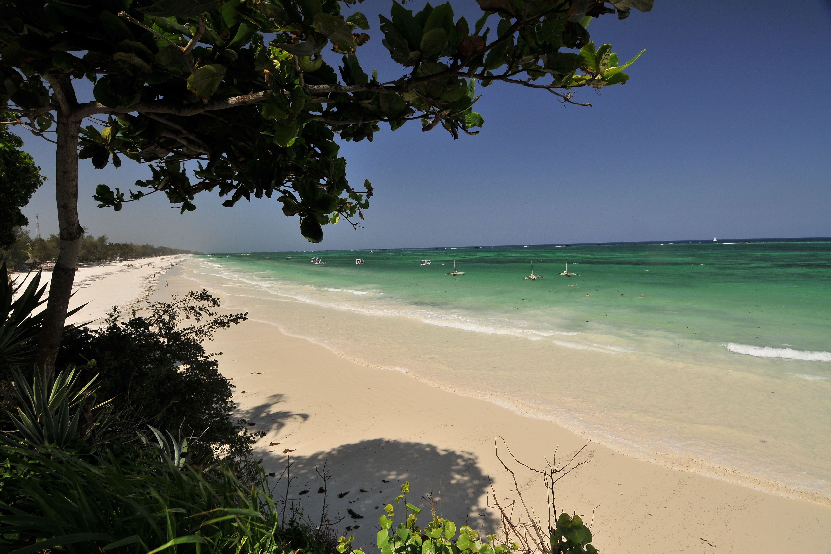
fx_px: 415
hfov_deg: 90.0
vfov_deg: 67.4
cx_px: 416
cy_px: 277
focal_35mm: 18
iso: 200
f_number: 11
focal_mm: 12
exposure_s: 1/200
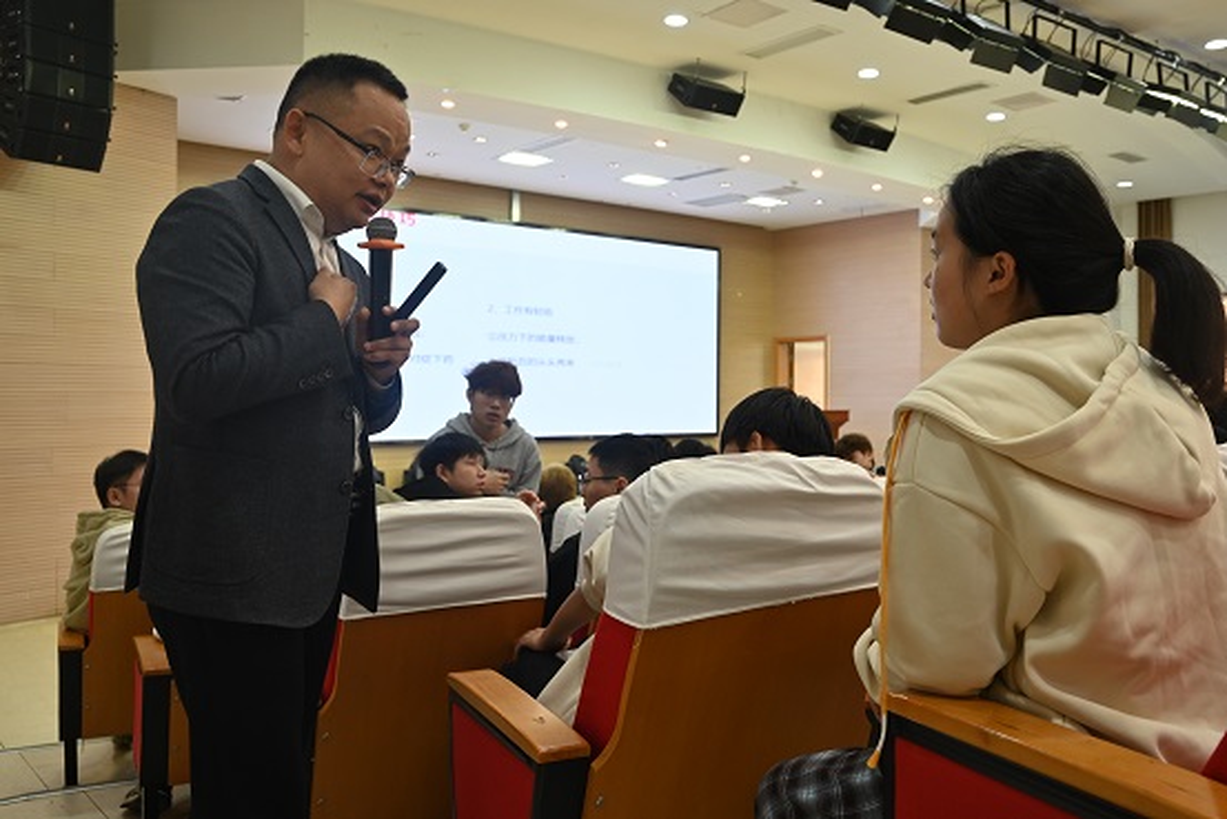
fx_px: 1091
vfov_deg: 41.1
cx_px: 614
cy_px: 410
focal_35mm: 32
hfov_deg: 58.7
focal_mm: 32
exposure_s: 1/30
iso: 320
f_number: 6.3
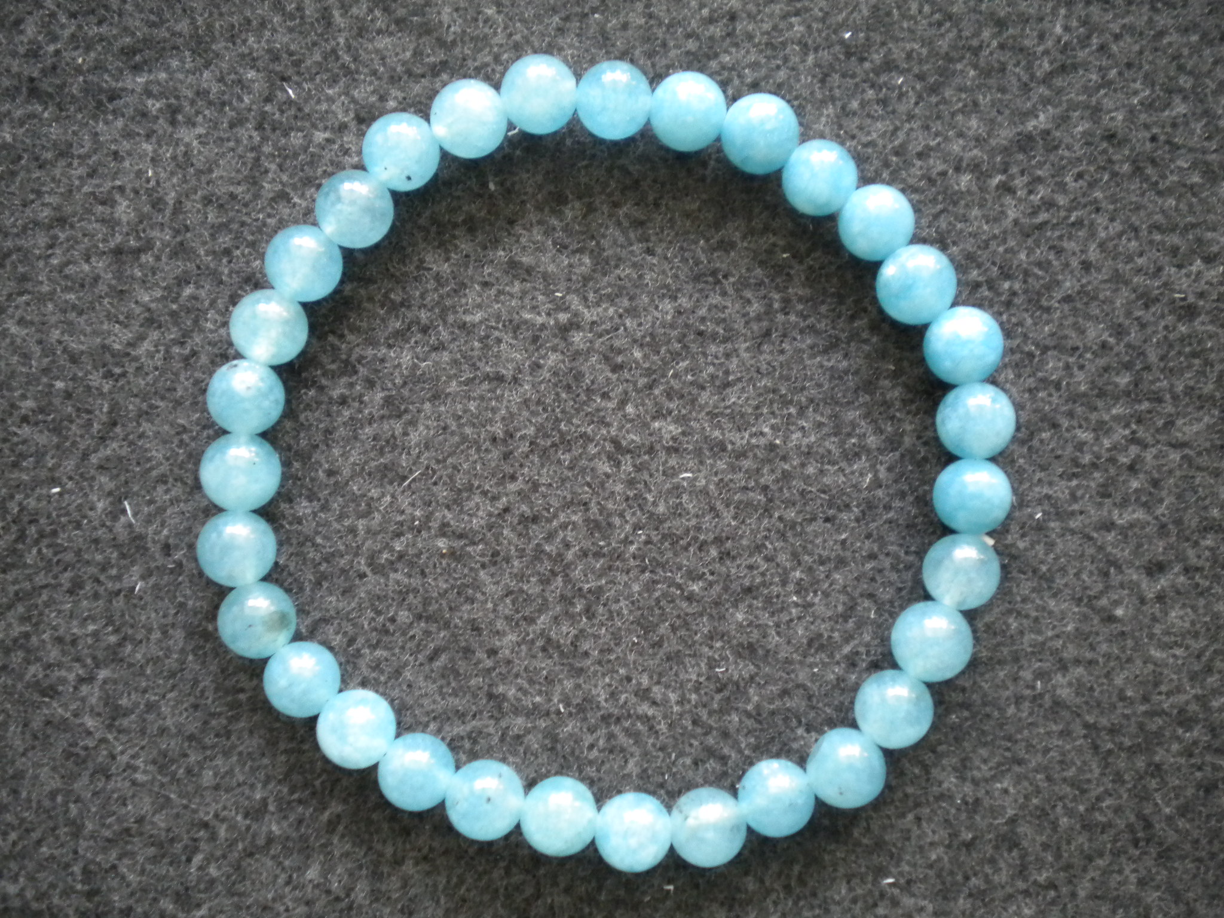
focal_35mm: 41
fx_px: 1450
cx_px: 612
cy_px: 459
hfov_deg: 45.8
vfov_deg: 35.1
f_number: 3.5
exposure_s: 1/48
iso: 400
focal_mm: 7.4
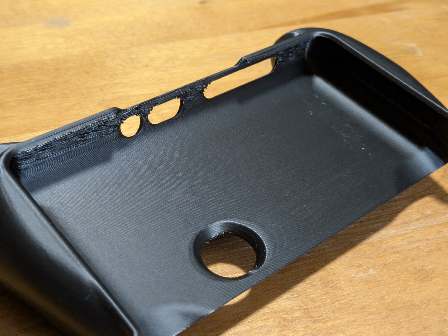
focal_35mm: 51
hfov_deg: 37.5
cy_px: 168
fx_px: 660
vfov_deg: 28.6
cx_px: 224
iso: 263
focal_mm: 5.43
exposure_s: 1/24
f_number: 1.89
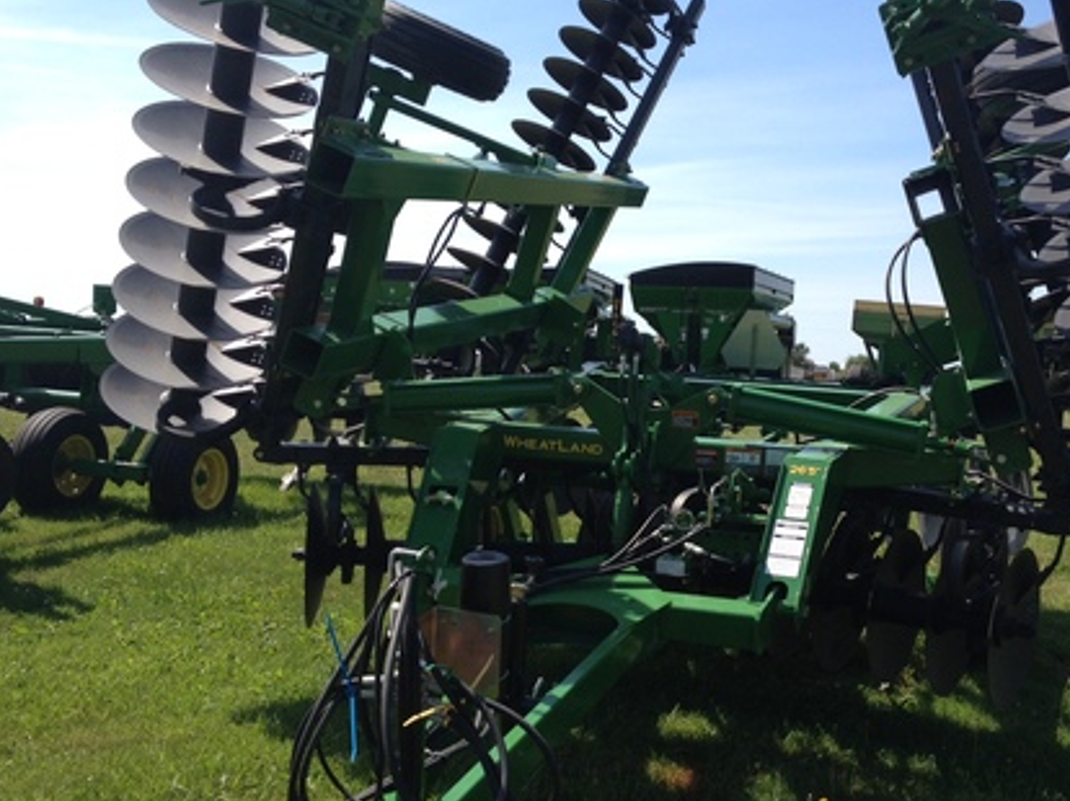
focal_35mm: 46
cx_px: 651
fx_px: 1421
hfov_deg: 41.0
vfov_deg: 31.5
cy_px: 426
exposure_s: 1/1284
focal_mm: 4.28
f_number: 2.4
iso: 64
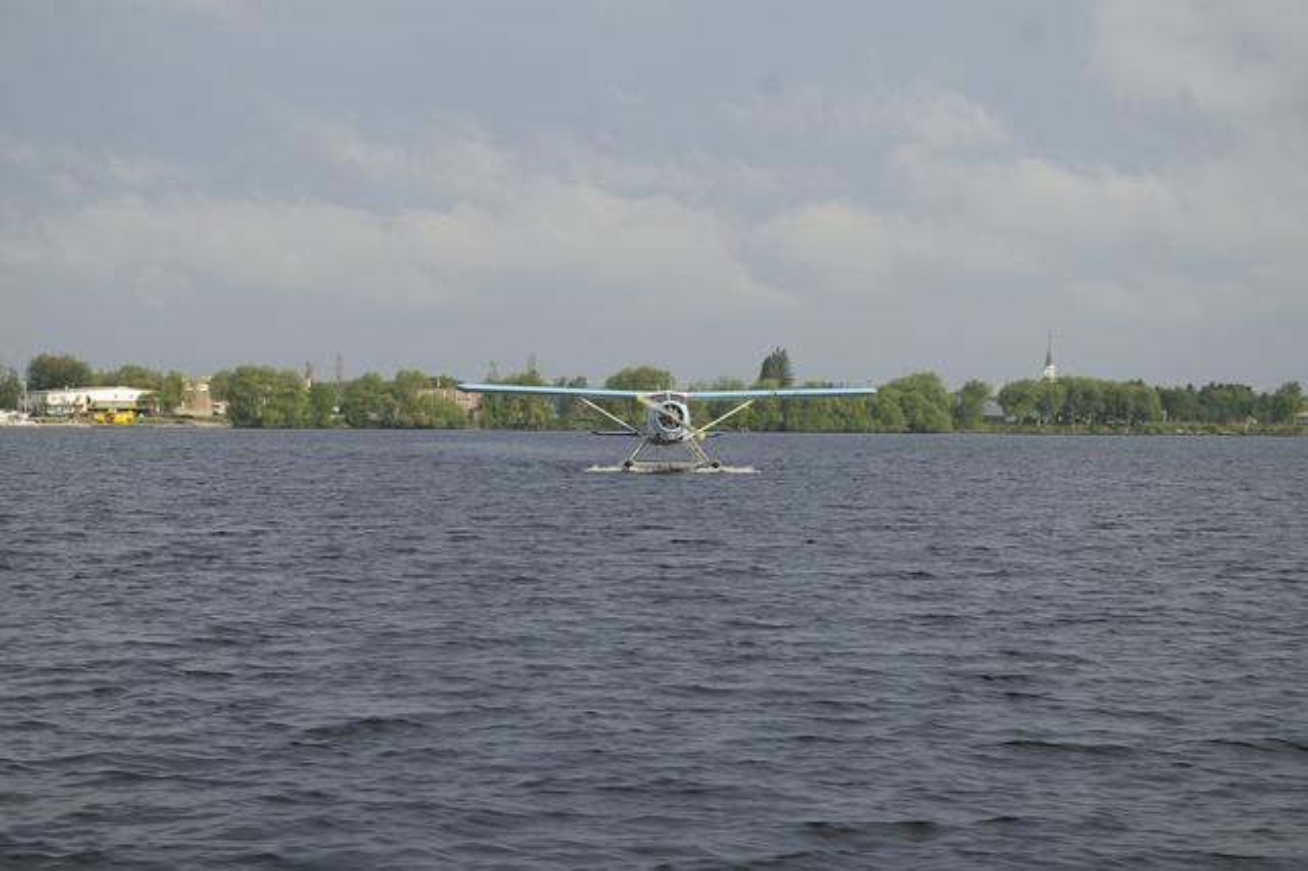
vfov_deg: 16.5
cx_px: 654
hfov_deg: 24.6
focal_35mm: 82
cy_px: 436
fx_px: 2996
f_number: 9.5
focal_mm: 55
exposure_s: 1/750
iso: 400
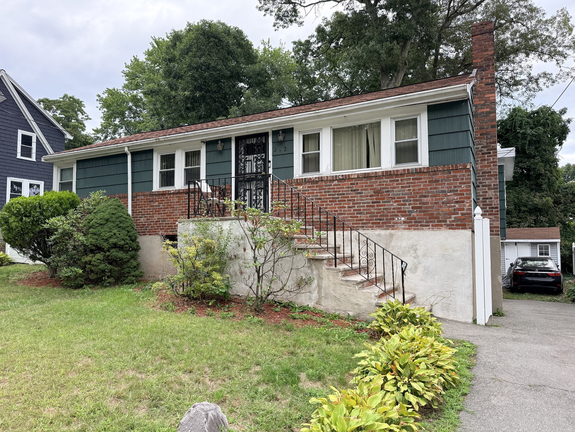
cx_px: 288
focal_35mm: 24
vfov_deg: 56.8
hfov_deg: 71.6
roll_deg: +0.0
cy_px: 216
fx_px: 399
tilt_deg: +4.7
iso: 100
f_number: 1.78
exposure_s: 1/407
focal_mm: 6.76
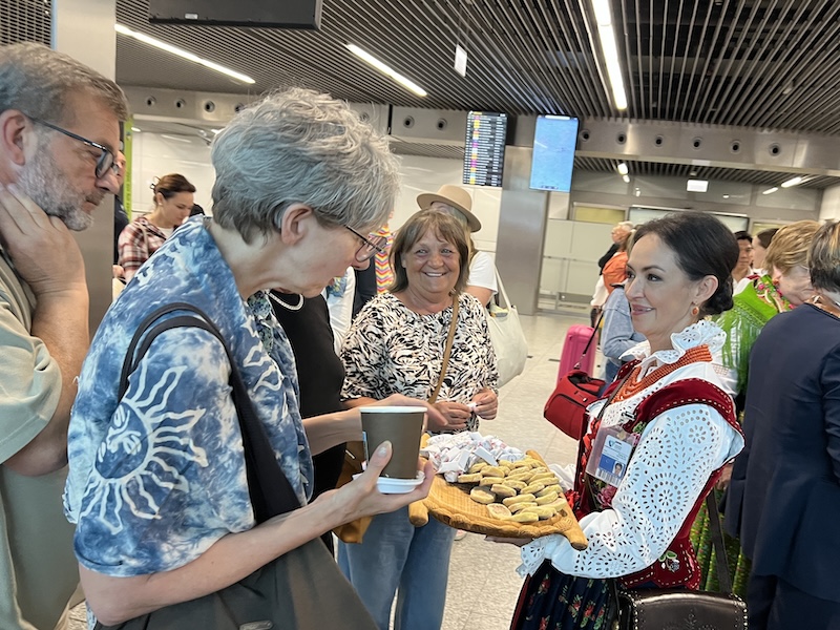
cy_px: 315
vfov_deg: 53.1
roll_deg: -4.9
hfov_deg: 67.3
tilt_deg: -12.7
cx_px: 420
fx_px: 631
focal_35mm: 26
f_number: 1.5
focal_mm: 5.7
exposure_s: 1/59
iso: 250
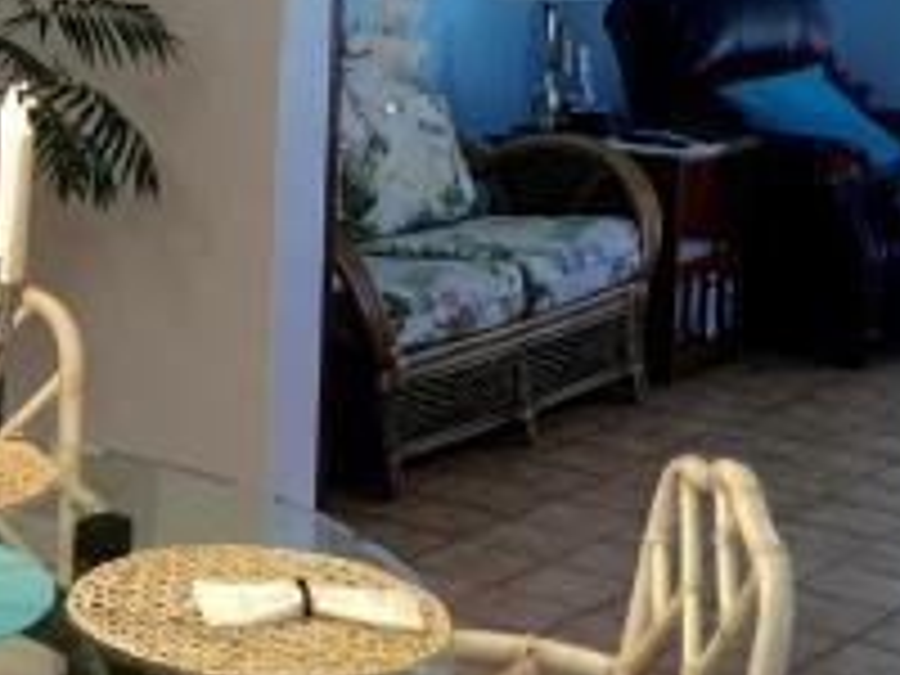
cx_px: -50
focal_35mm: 93
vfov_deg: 15.8
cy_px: 112
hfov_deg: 20.3
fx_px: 2418
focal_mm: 4.15
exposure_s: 1/15
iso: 50
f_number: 2.2
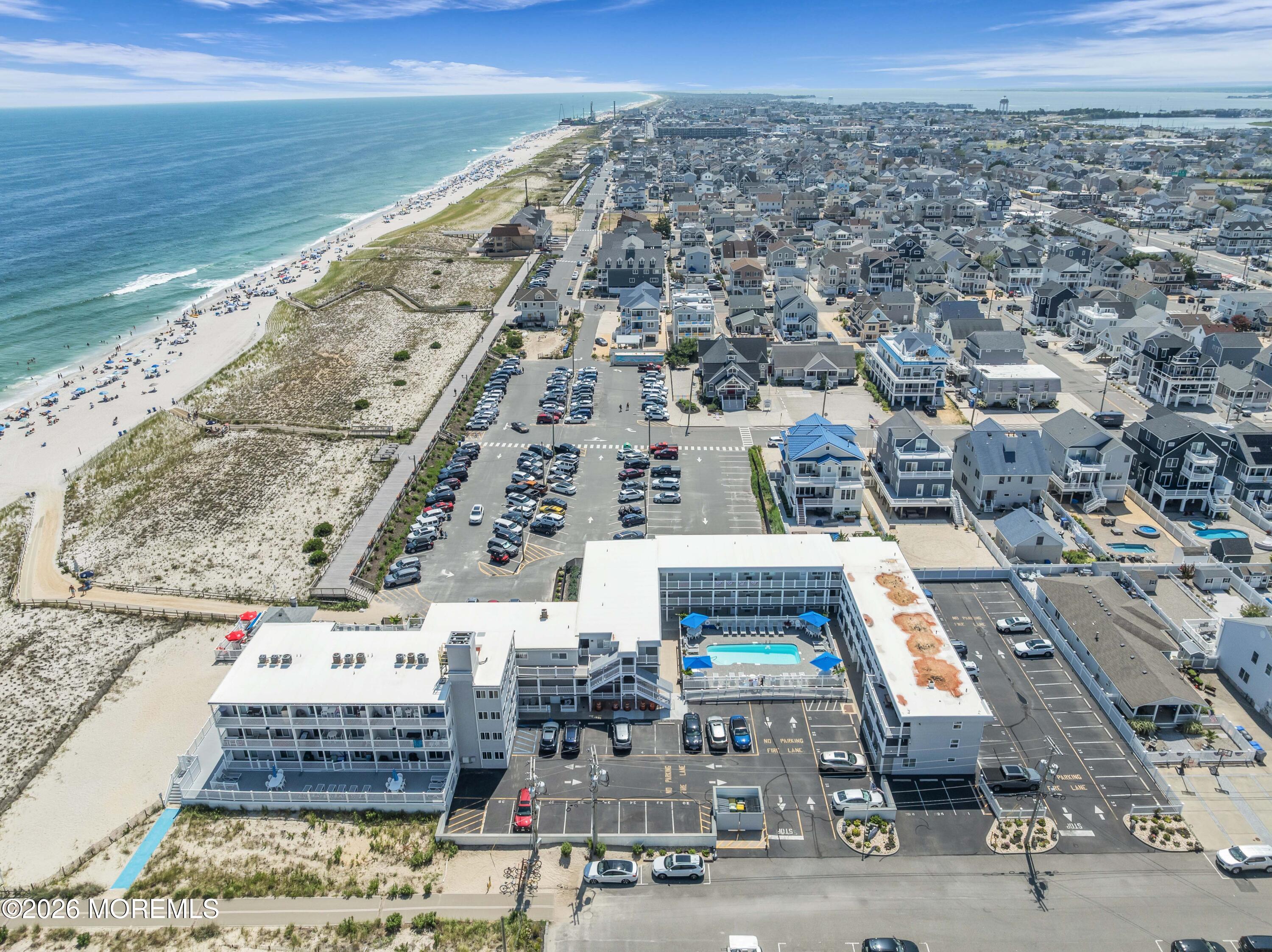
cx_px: 636
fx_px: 881
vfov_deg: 56.8
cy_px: 476
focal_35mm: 24
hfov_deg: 71.6
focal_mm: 12.29
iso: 130
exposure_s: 1/4000
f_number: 2.8
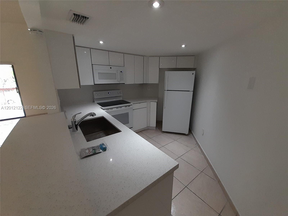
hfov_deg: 106.2
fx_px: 108
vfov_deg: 89.9
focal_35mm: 13
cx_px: 144
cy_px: 108
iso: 100
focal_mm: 1.13
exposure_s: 1/50
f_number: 2.2
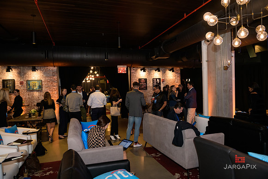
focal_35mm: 24
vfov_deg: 53.2
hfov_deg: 73.7
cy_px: 90
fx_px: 179
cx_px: 134
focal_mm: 24
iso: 1250
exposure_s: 1/125
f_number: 3.2
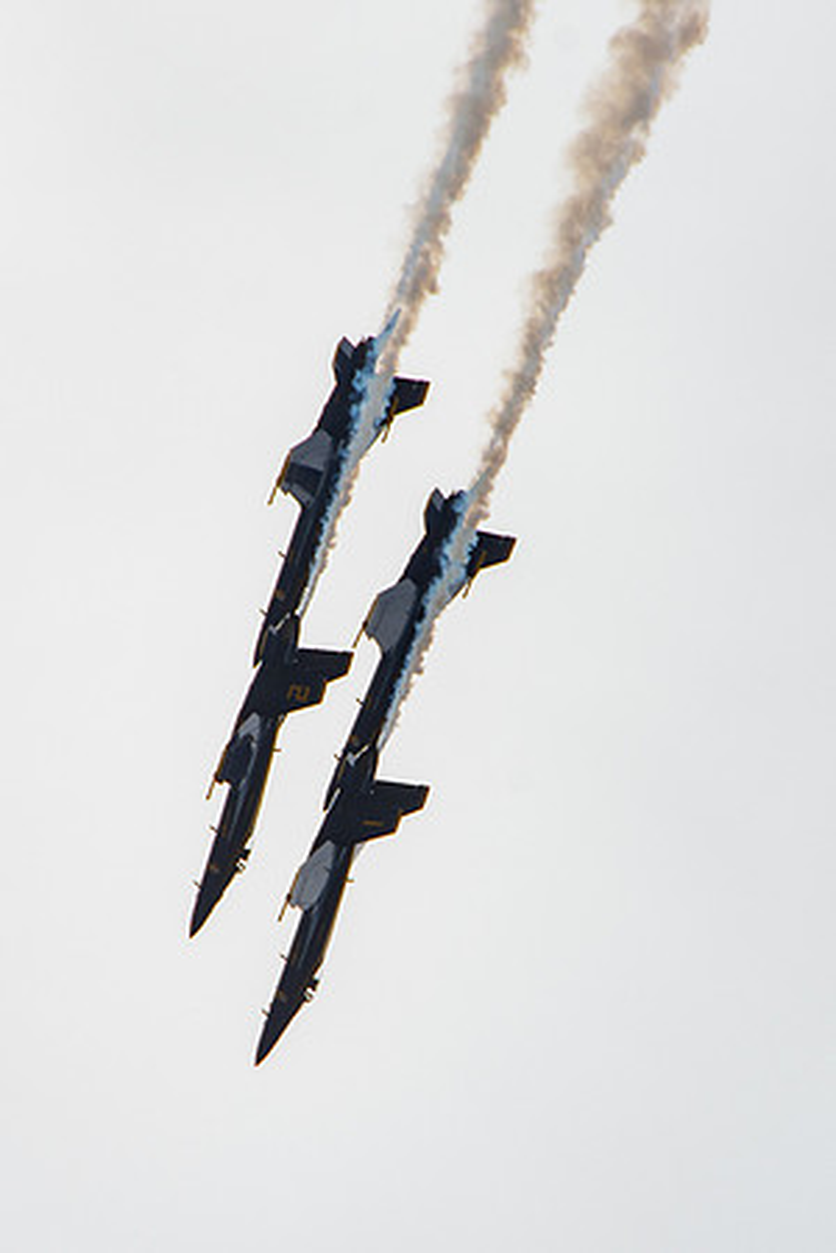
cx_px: 372
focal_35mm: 443
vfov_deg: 4.7
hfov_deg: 3.1
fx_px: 15435
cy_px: 655
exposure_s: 1/1000
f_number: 10
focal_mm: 170
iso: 250
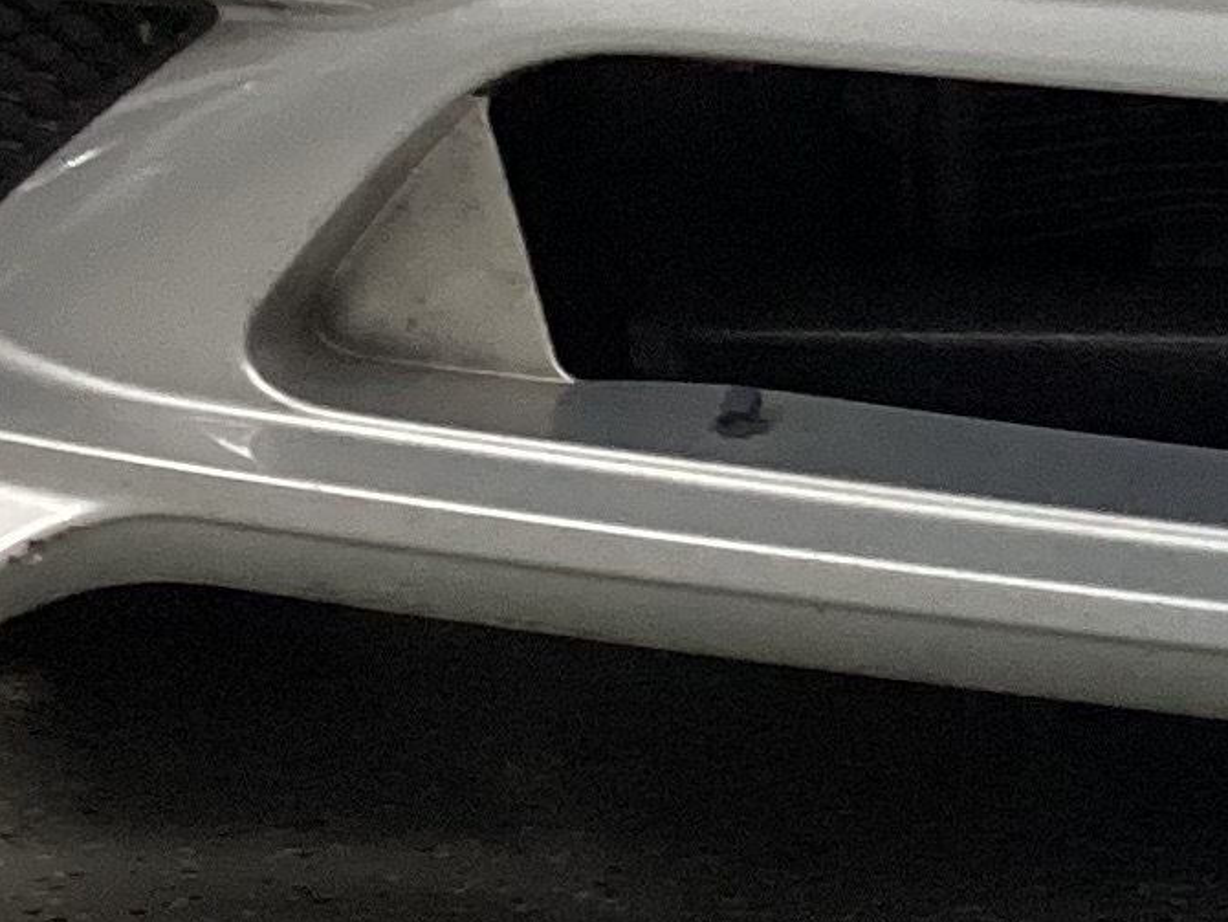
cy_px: 533
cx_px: 1890
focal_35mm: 151
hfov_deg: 12.4
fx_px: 5359
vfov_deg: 9.8
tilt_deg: -15.7
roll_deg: -1.6
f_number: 2.4
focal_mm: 3.3
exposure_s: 1/50
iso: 250
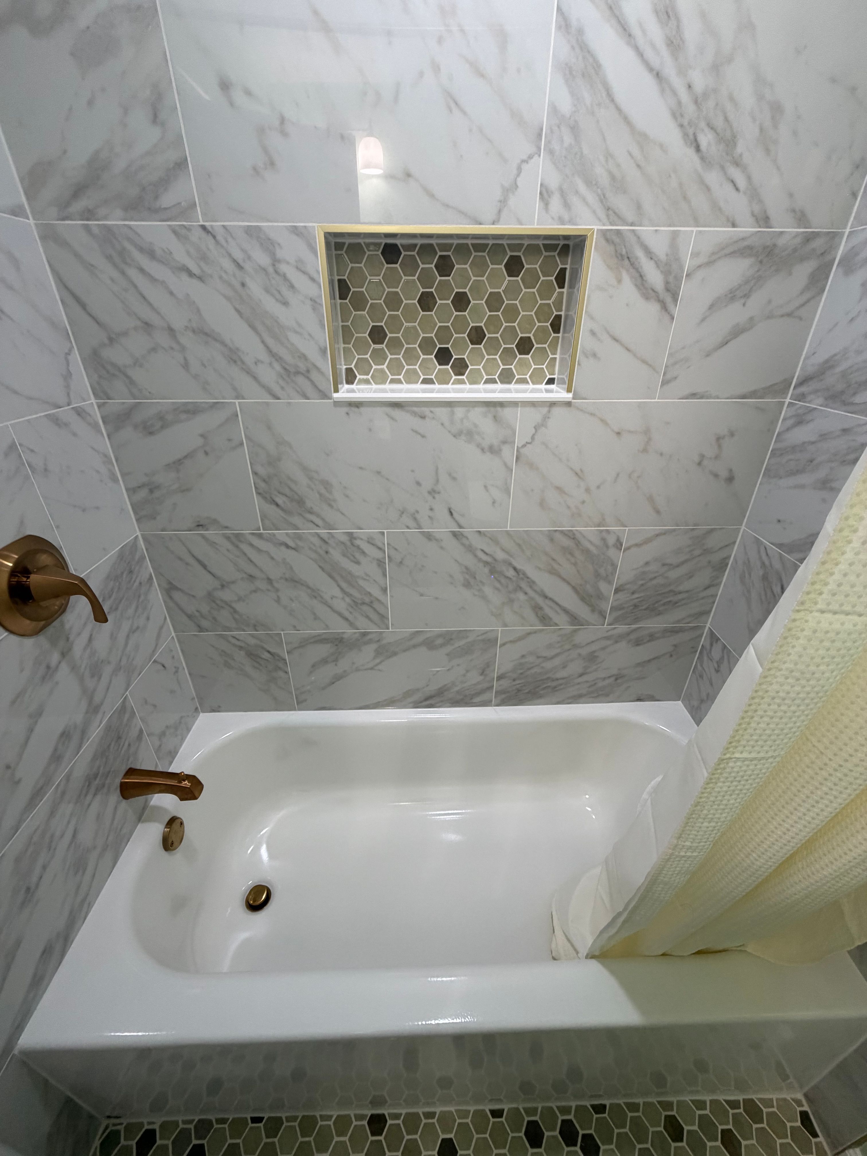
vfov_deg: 102.1
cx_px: 434
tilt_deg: -29.1
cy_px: 578
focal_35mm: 14
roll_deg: -0.4
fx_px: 468
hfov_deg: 85.7
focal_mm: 2.22
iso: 250
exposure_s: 1/120
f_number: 2.2
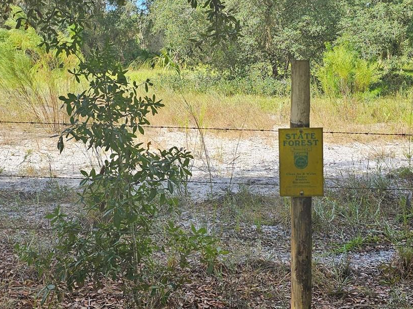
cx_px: 172
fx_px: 537
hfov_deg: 42.0
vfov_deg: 32.1
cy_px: 136
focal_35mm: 45
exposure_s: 1/221
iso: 10
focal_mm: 6.3
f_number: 1.7
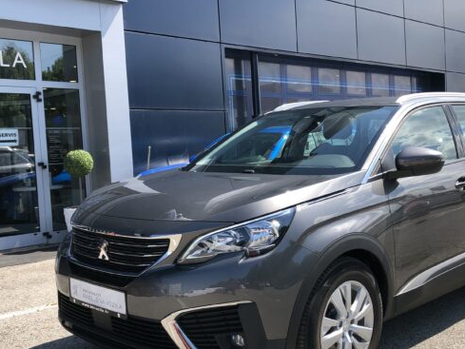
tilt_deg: -3.0
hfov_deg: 42.9
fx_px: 591
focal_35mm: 44
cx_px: 242
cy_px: 196
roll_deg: +3.3
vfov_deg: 32.9
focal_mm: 3.99
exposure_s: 1/941
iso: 20
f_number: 1.8
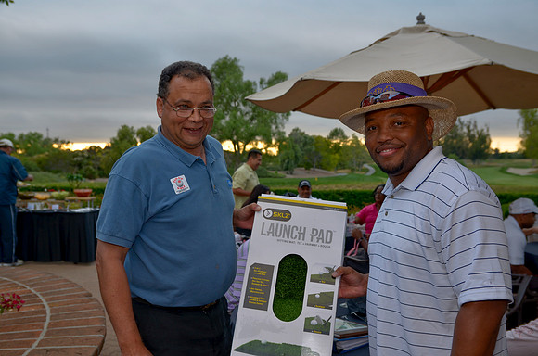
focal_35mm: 39
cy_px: 178
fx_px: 582
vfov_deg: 34.1
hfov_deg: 49.6
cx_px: 269
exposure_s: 1/125
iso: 100
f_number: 4
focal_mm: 26
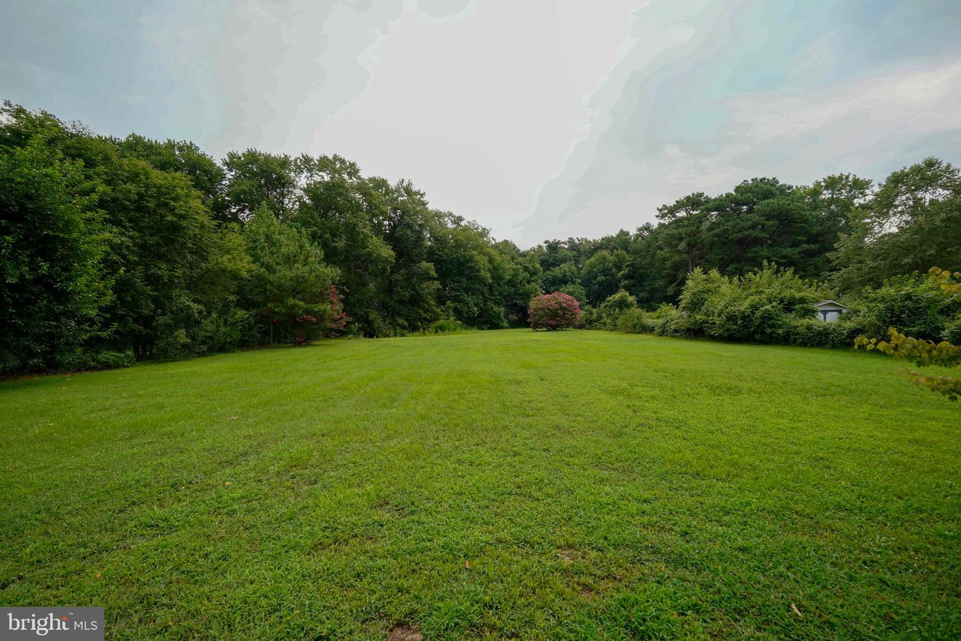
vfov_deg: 77.3
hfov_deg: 100.4
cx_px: 480
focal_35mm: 15
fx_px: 400
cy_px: 320
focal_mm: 10
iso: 100
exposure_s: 1/100
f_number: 5.6
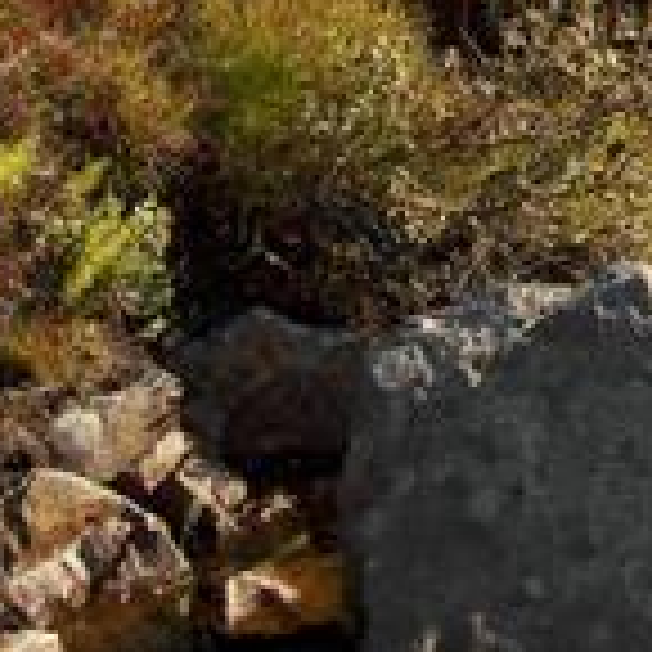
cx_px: 985
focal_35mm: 152
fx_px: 3239
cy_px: -121
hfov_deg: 11.0
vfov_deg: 11.3
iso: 200
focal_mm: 24
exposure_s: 1/250
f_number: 11
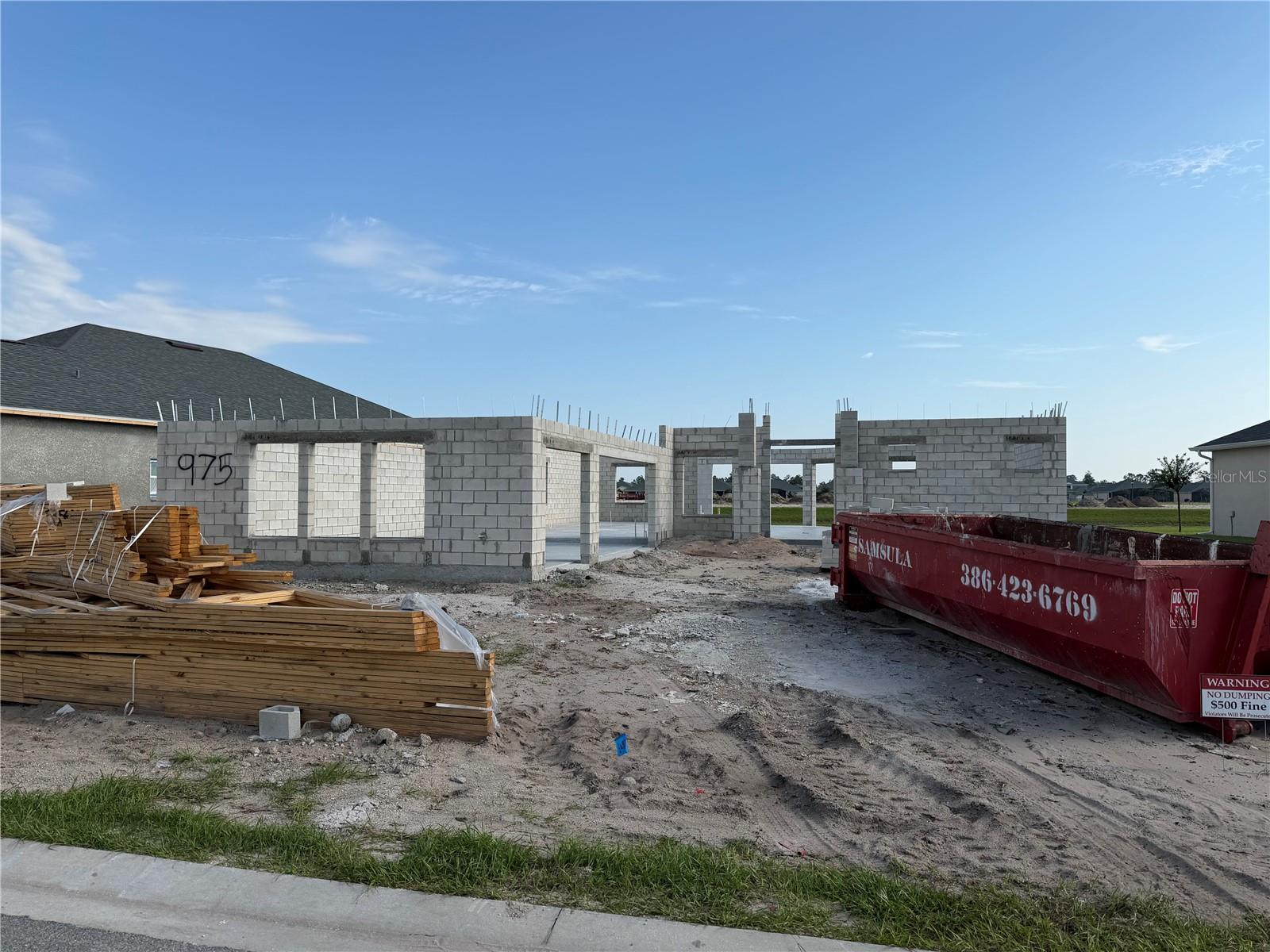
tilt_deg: +0.8
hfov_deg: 71.6
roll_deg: +0.0
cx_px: 635
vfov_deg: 56.8
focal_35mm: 24
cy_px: 476
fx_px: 881
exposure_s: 1/4975
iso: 80
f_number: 1.78
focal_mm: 6.76
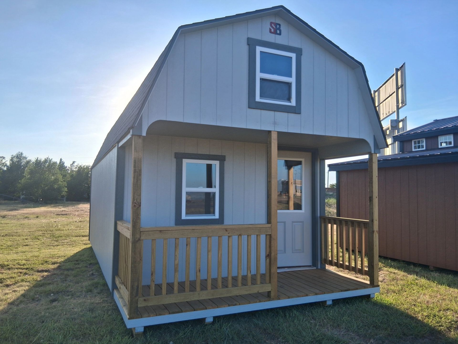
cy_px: 172
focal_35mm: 26
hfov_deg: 67.3
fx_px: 344
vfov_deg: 53.1
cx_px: 229
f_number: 1.8
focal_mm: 3.98
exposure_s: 1/582
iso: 25
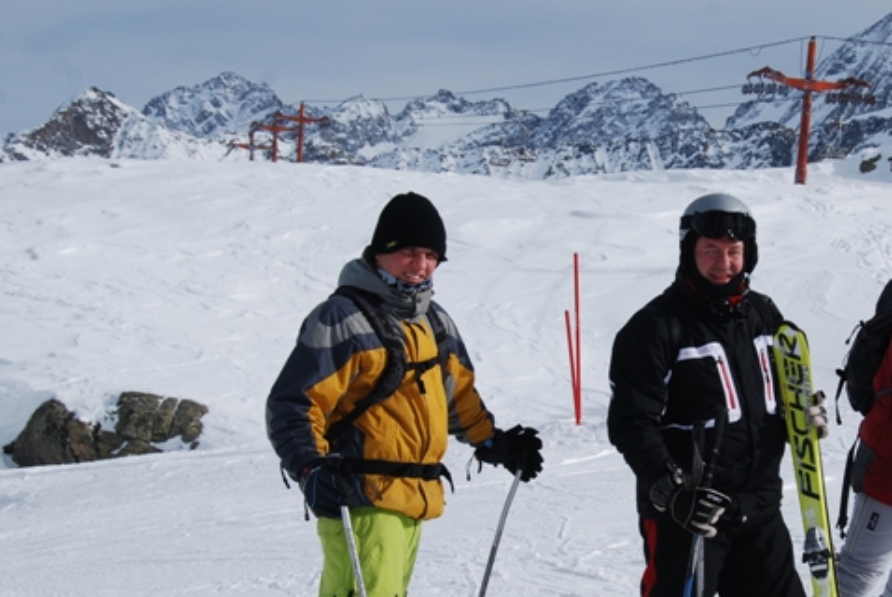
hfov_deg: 25.7
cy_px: 366
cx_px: 666
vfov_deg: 17.6
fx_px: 1931
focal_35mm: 78
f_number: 10
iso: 100
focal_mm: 31
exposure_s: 1/400
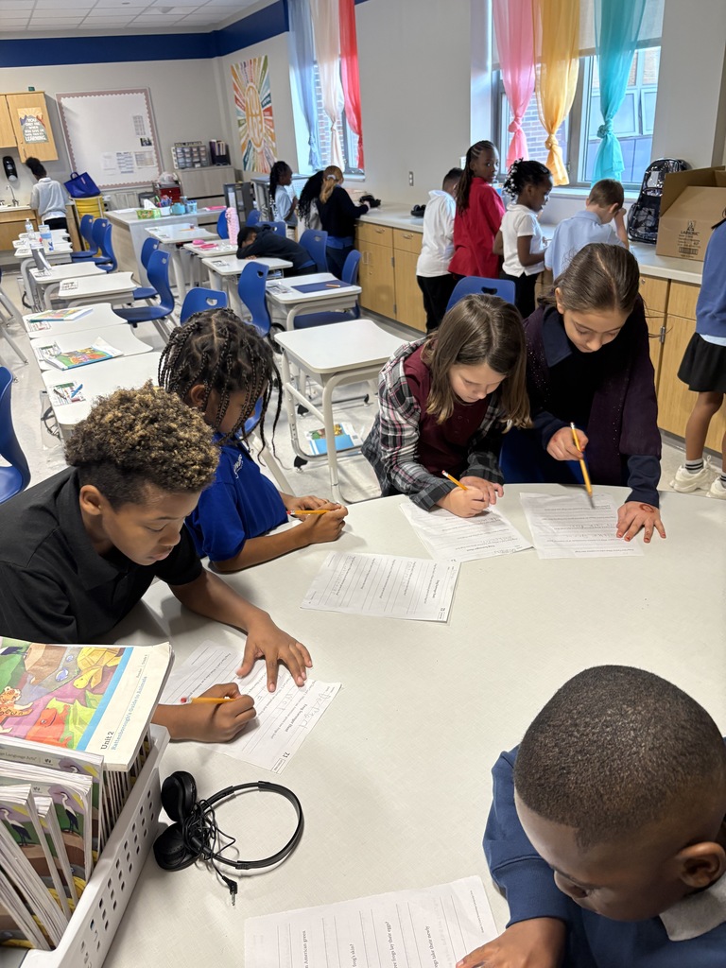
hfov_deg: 53.1
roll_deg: +4.7
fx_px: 727
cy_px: 484
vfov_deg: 67.3
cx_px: 363
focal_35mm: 26
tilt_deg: -25.1
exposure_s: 1/60
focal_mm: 5.96
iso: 200
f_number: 1.6
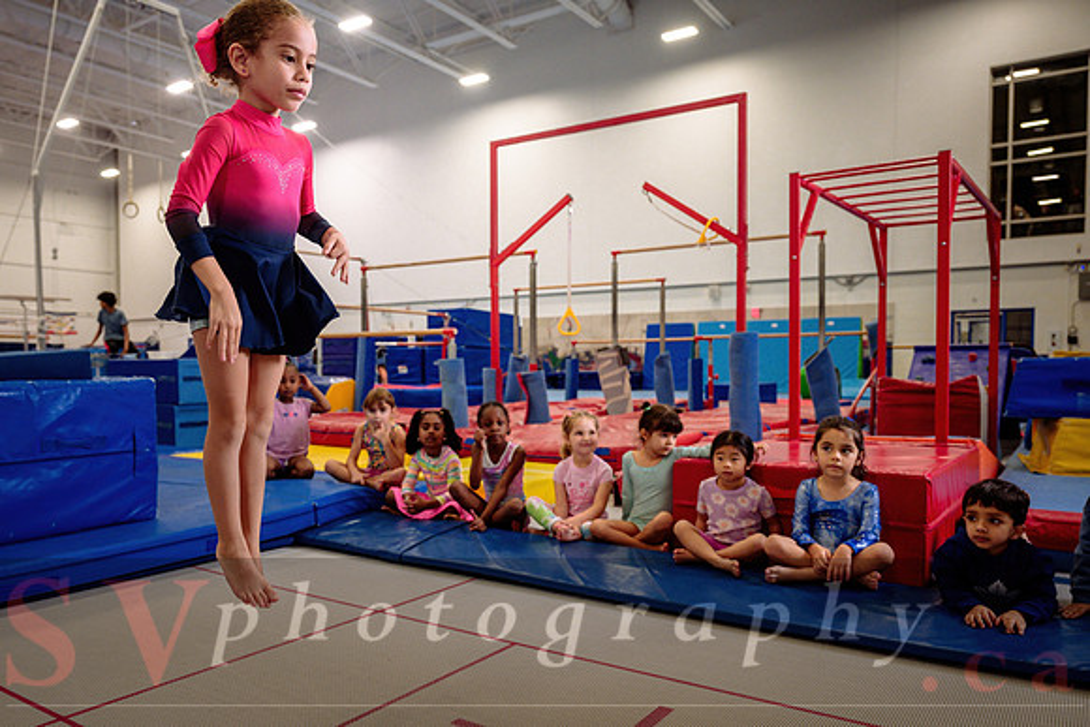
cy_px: 403
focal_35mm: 28
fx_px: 839
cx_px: 469
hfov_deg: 65.7
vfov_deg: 46.8
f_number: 3.5
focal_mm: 24
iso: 1600
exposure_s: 1/250
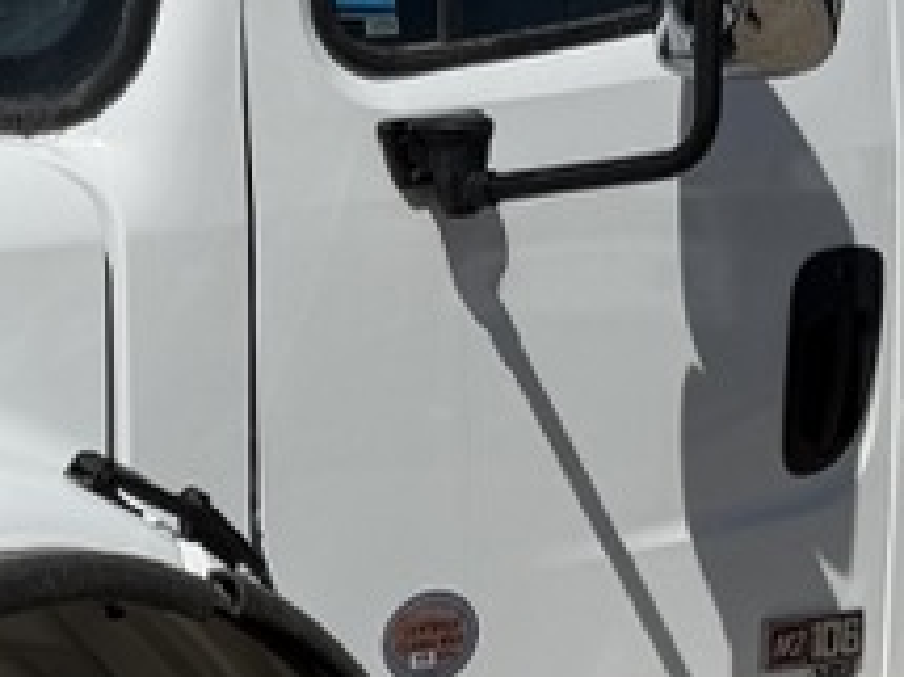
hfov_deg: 13.8
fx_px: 3732
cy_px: 690
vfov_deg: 10.3
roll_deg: -0.1
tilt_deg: -7.8
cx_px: 328
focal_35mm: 143
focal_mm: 6.76
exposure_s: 1/14286
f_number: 1.78
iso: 80
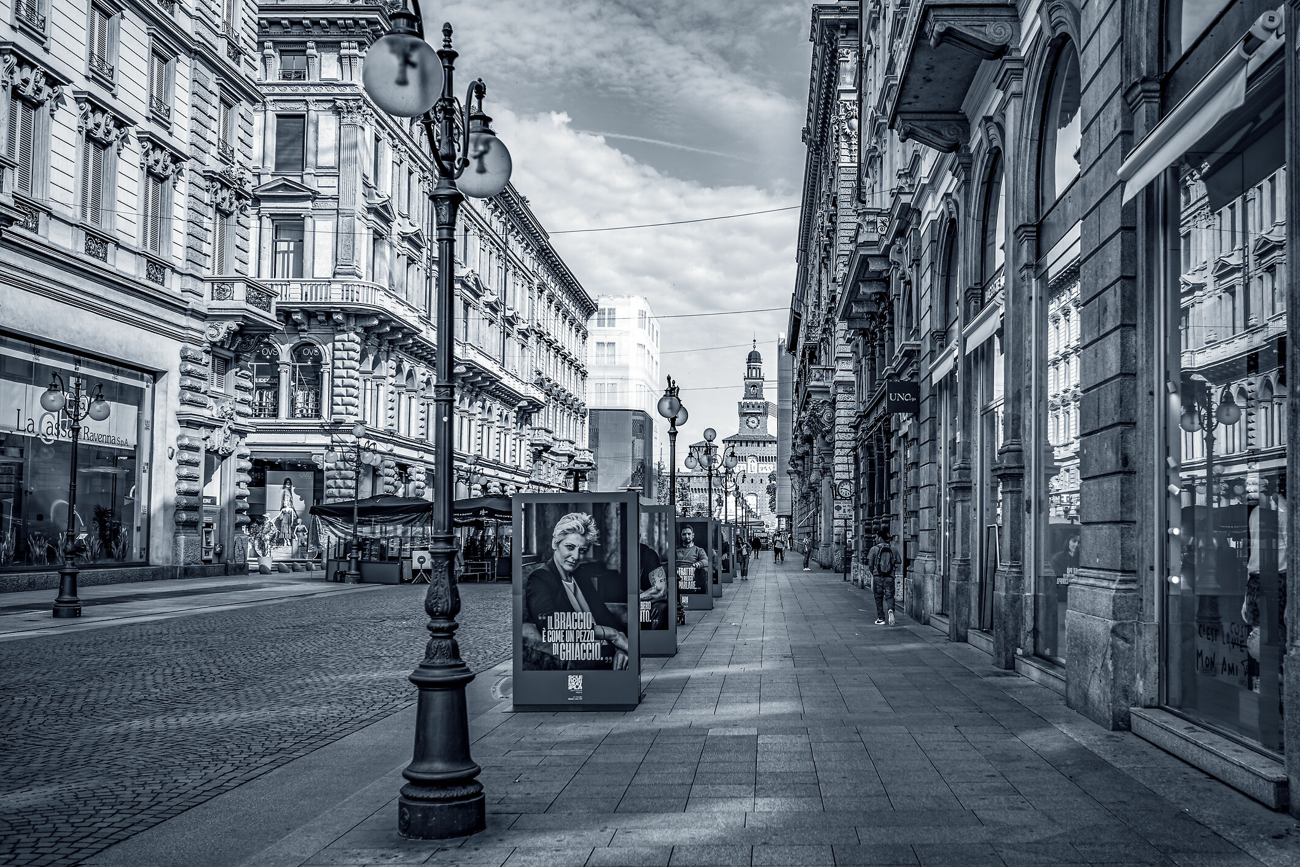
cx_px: 731
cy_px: 475
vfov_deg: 38.9
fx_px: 1228
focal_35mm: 34
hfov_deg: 55.6
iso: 100
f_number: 4
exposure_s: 1/1000
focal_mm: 30
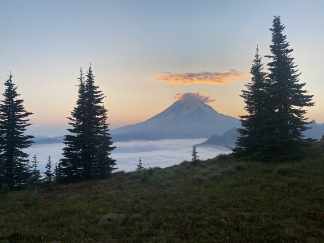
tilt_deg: +3.5
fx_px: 243
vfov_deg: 53.1
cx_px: 162
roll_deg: +0.4
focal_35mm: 26
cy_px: 122
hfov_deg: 67.3
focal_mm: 4.25
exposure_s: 1/283
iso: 32
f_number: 1.8
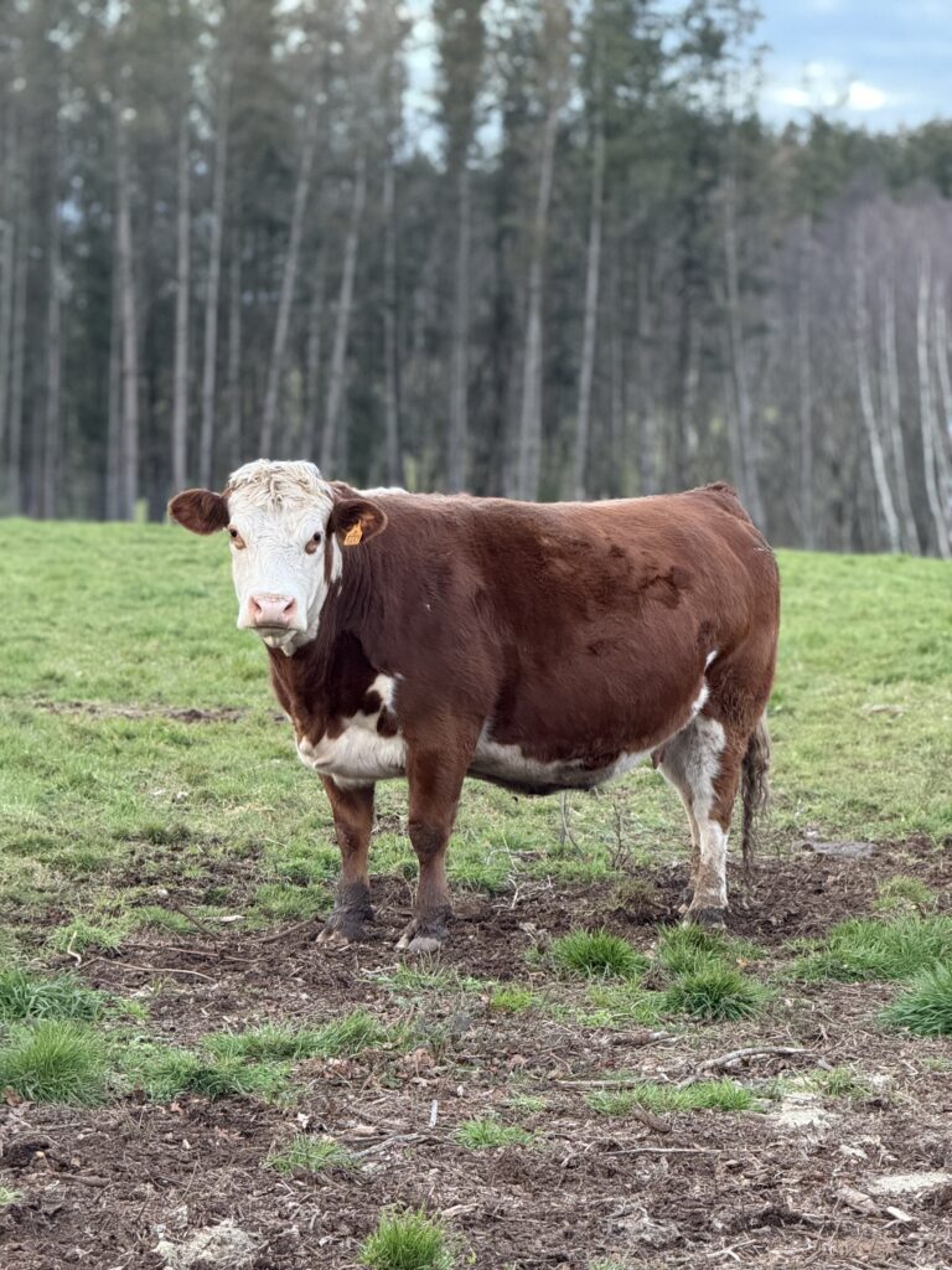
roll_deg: +0.6
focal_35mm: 120
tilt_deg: -0.9
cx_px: 476
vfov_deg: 16.4
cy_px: 635
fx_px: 4400
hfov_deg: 12.3
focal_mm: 15.66
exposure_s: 1/99
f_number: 2.8
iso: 400
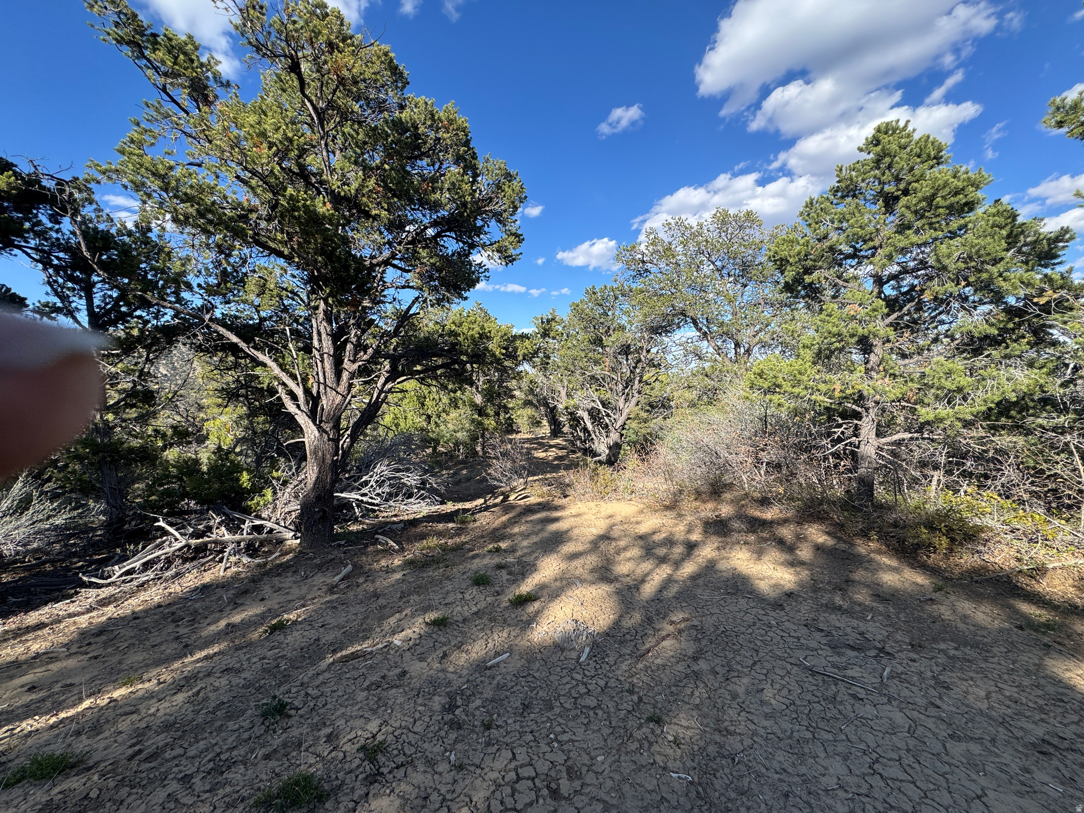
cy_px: 406
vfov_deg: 85.7
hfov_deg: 102.1
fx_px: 438
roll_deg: +1.2
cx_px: 542
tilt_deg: -4.4
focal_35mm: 14
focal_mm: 2.22
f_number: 2.2
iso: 40
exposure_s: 1/889
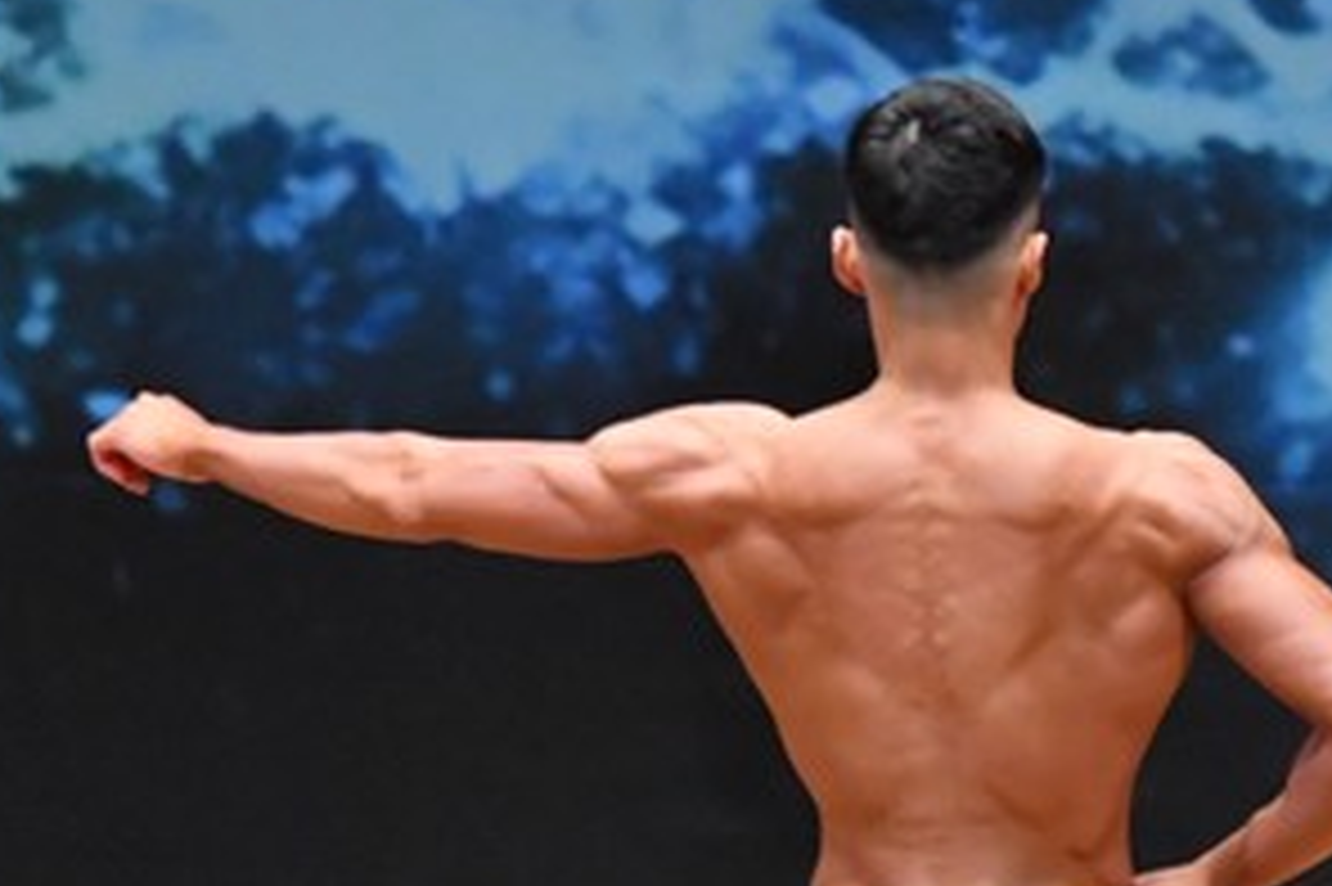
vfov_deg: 1.8
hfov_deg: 2.8
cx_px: 1100
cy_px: 1021
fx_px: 27549
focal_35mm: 745
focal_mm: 190
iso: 8000
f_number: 5.6
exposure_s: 1/400
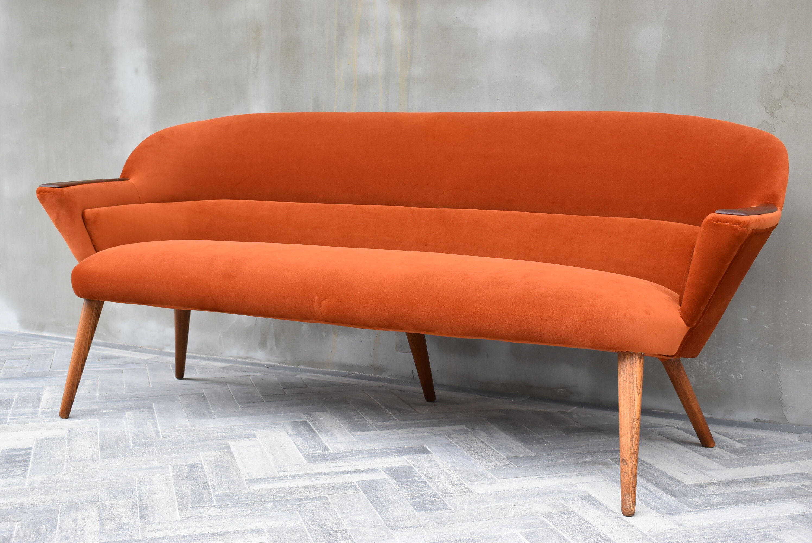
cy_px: 272
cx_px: 406
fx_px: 1016
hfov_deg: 43.6
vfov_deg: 29.9
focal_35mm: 45
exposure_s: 1/125
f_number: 6.3
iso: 400
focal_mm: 30
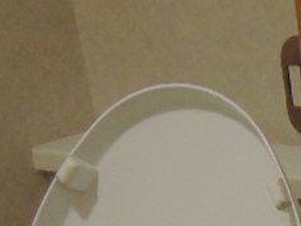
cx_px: 586
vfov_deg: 8.0
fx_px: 1435
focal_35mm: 165
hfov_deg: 11.0
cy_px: 619
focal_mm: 5.1
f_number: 2.8
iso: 360
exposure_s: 1/30
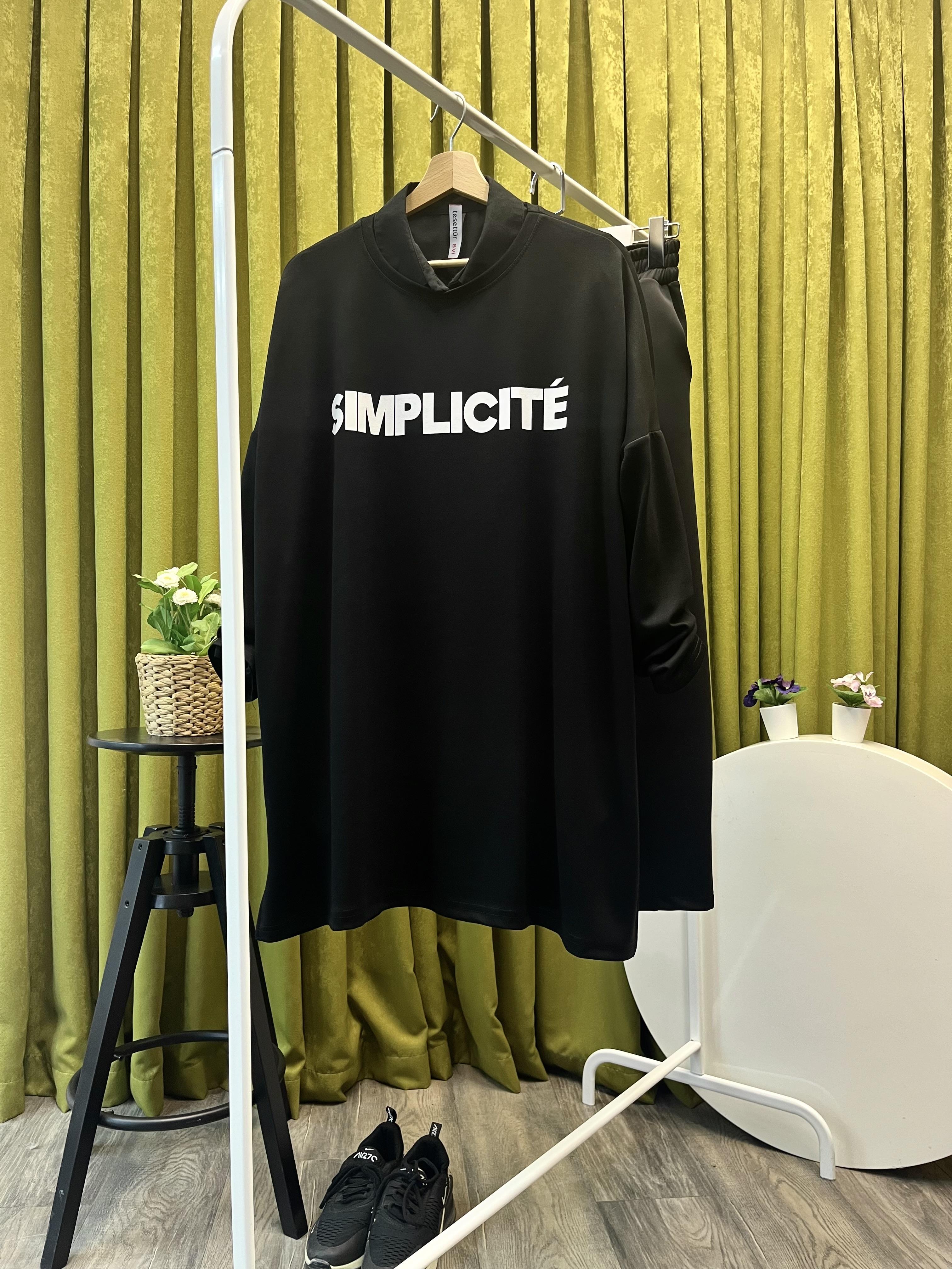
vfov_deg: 67.3
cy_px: 634
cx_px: 476
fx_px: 953
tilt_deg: -0.3
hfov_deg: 53.1
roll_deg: +0.4
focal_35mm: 26
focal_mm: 5.1
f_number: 1.6
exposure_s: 1/50
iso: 125
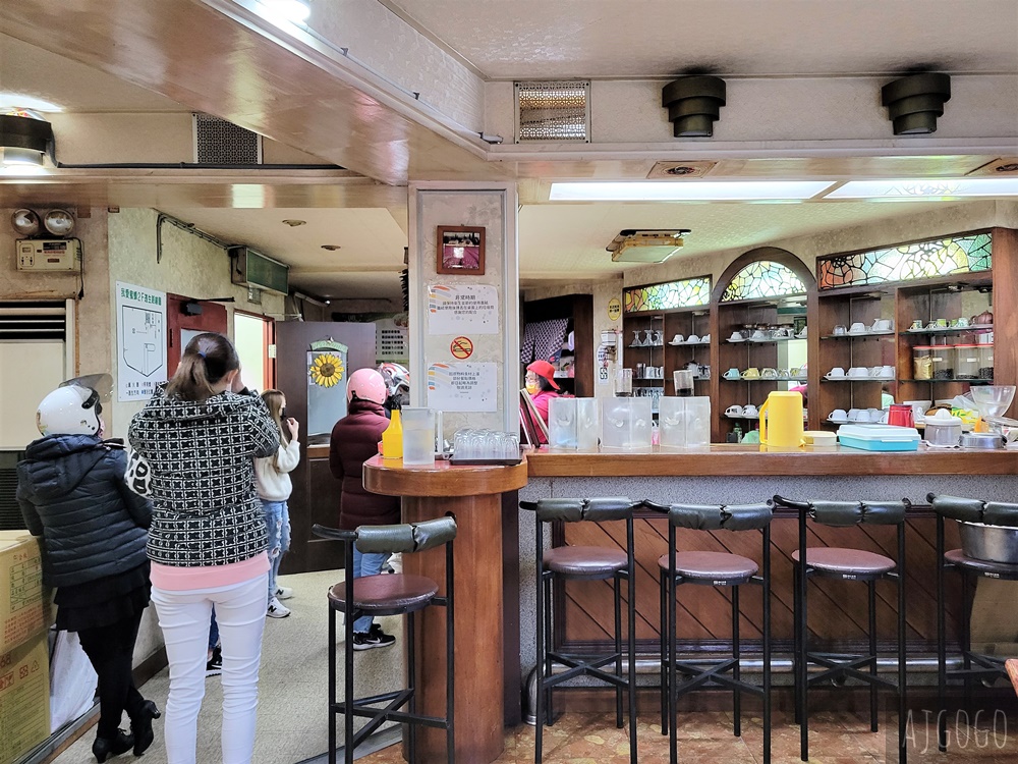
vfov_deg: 53.1
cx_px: 509
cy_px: 382
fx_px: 765
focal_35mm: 26
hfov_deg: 67.3
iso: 640
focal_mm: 5.4
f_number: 1.8
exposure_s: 1/40
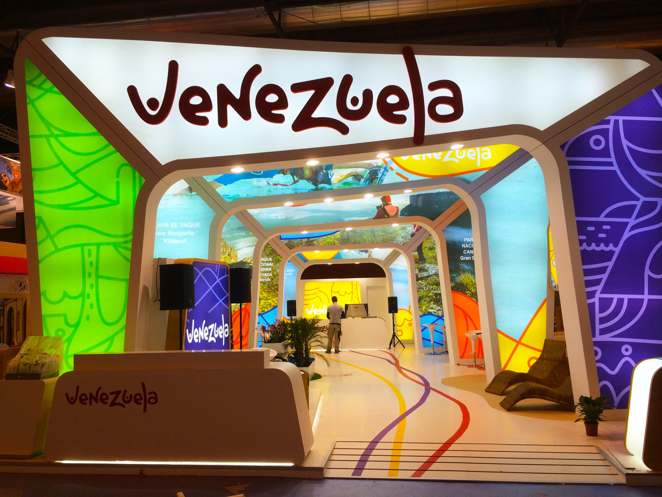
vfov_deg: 48.2
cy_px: 248
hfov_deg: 61.7
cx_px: 331
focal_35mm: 29
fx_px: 555
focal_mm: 4.15
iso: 40
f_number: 2.2
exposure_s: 1/120
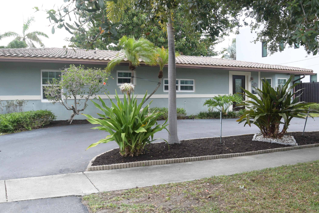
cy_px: 106
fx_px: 319
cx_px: 160
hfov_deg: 53.1
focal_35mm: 36
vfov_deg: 36.9
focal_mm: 18
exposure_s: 1/160
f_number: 8
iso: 500
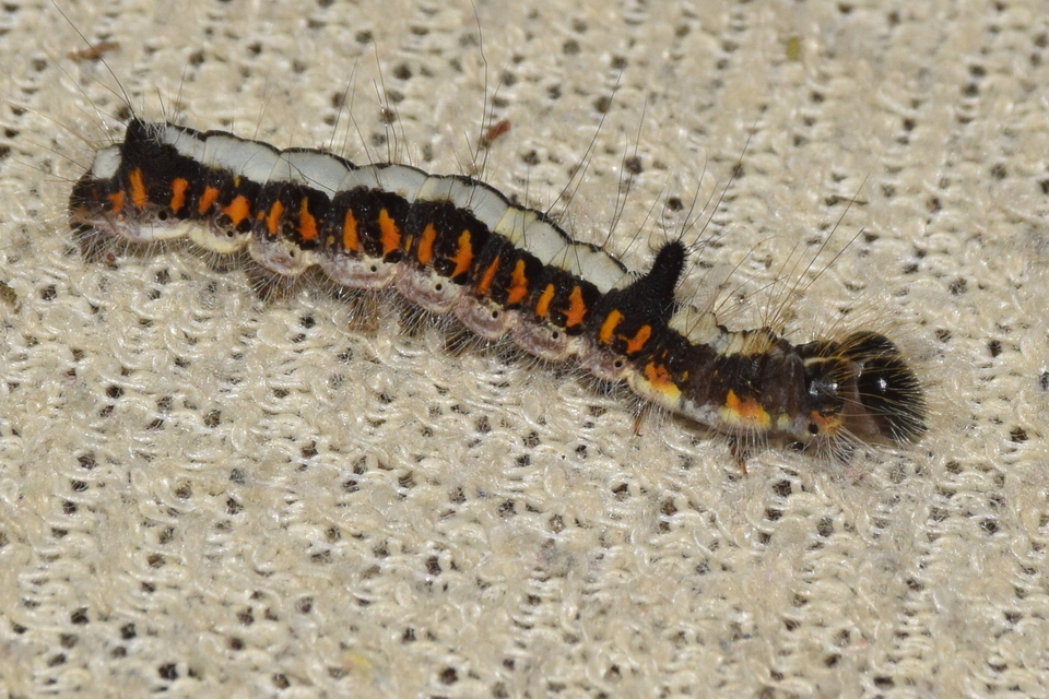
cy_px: 350
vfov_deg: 6.5
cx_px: 524
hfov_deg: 9.8
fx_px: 6119
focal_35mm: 210
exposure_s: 1/160
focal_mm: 140
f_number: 16
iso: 400
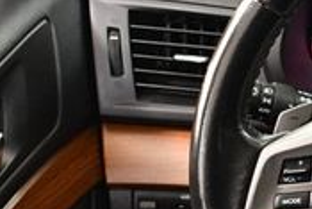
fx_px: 1145
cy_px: 150
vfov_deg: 10.4
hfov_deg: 14.4
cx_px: 485
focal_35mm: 132
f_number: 3.5
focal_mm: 18
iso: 3200
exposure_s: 1/80
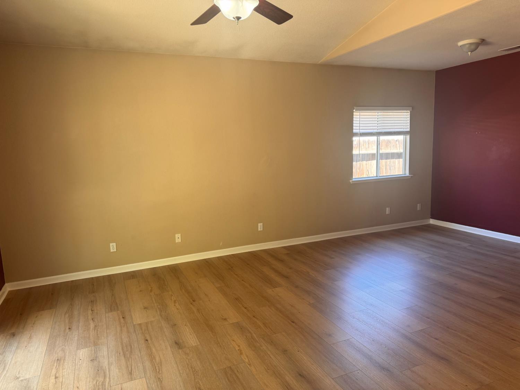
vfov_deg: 56.8
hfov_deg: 71.6
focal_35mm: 24
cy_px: 195
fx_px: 361
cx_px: 260
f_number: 1.78
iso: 125
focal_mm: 6.76
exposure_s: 1/60
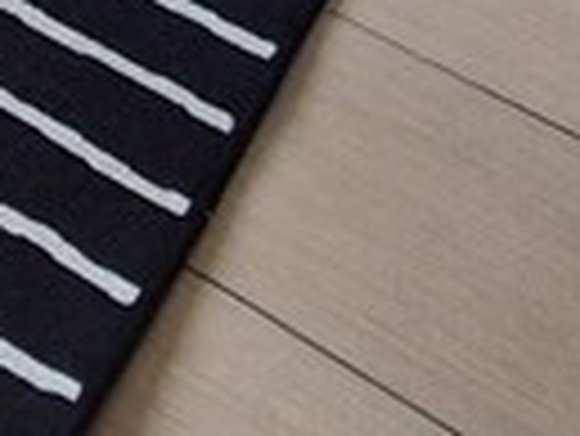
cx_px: -602
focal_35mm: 103
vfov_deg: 10.3
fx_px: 1727
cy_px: -885
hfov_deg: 15.2
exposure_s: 1/50
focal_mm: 2.2
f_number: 2.2
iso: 160
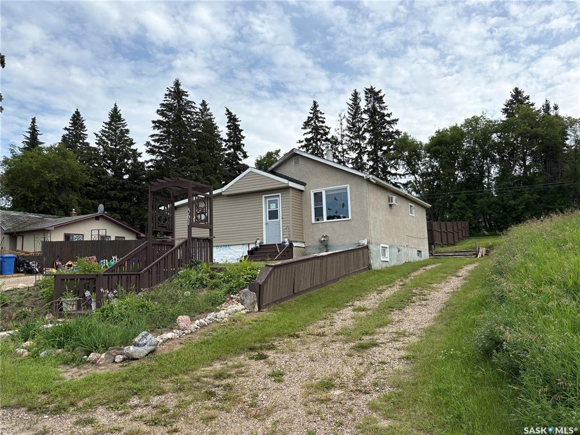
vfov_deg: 53.1
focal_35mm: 26
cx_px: 290
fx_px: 436
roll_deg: +2.3
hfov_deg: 67.3
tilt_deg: +7.2
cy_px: 218
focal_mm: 5.96
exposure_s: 1/3279
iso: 50
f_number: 1.6
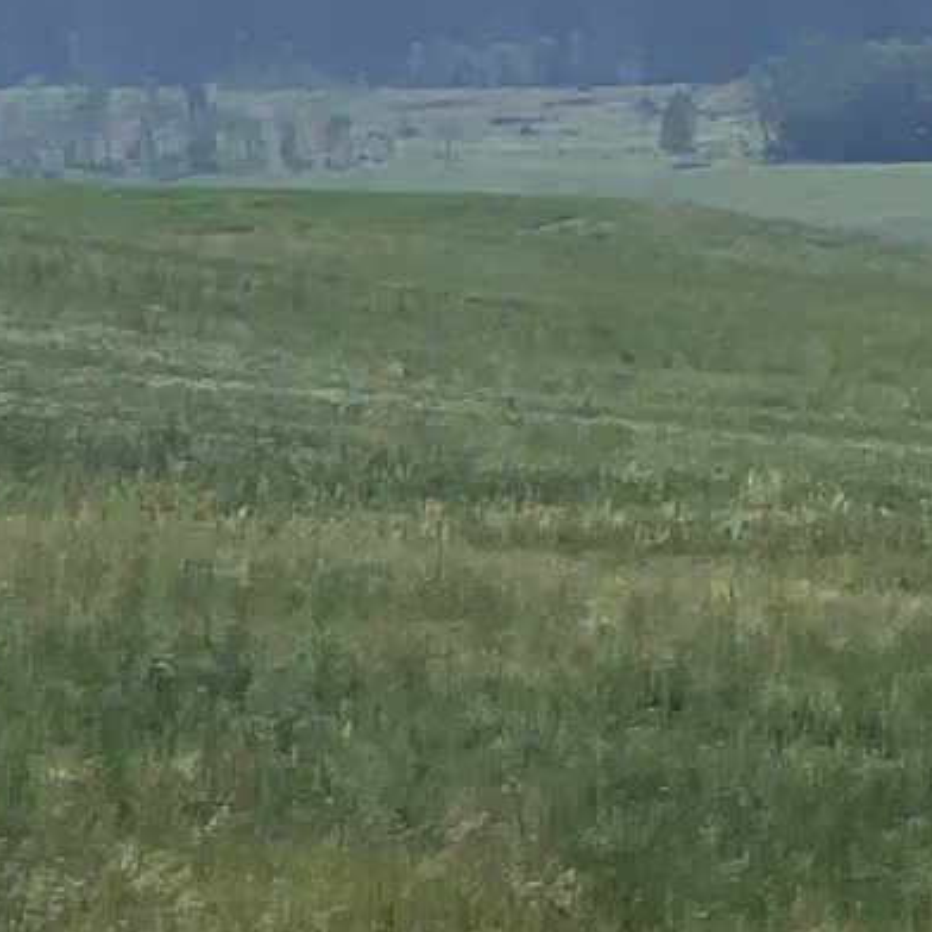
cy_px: -2
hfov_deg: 5.0
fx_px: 10540
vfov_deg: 5.1
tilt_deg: +1.6
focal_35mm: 346
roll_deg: -1.3
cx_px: 1643
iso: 20
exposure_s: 1/3774
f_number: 2.2
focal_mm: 7.5
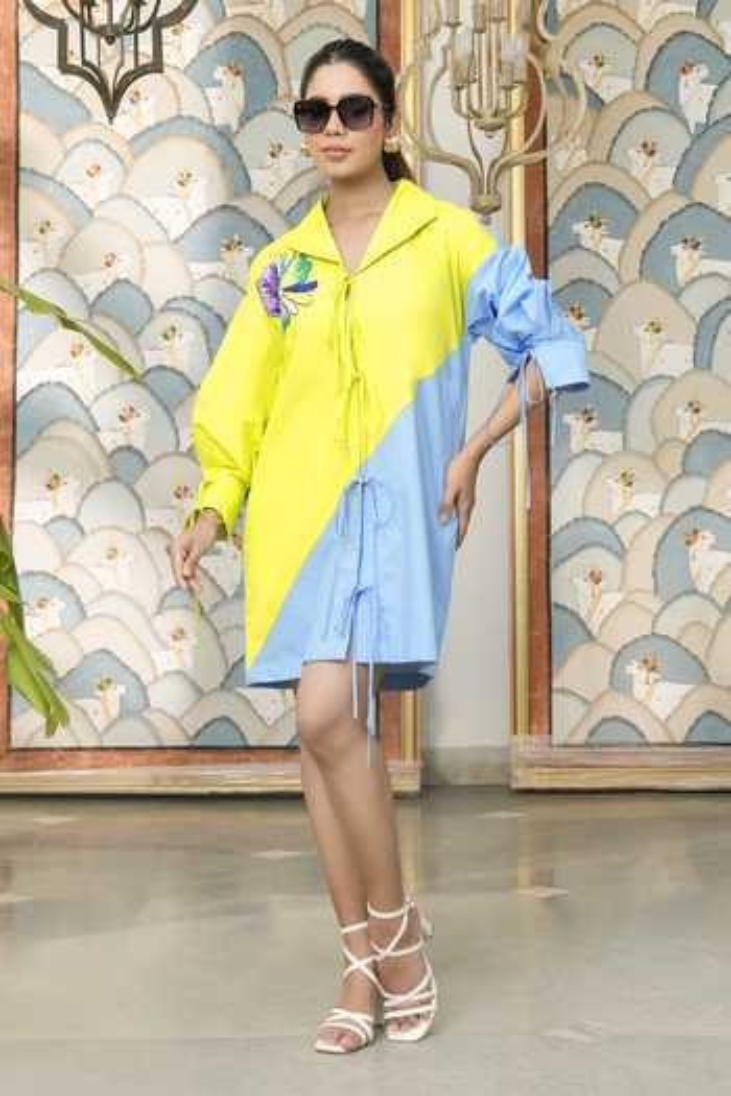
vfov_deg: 34.5
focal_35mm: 58
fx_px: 1766
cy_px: 548
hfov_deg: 23.4
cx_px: 366
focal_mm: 58
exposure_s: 1/160
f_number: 10
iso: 250
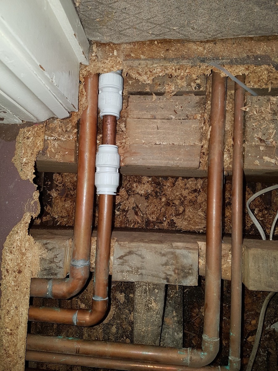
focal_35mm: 26
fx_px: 278
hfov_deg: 53.1
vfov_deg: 67.3
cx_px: 139
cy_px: 186
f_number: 1.7
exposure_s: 1/50
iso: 40
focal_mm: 4.2
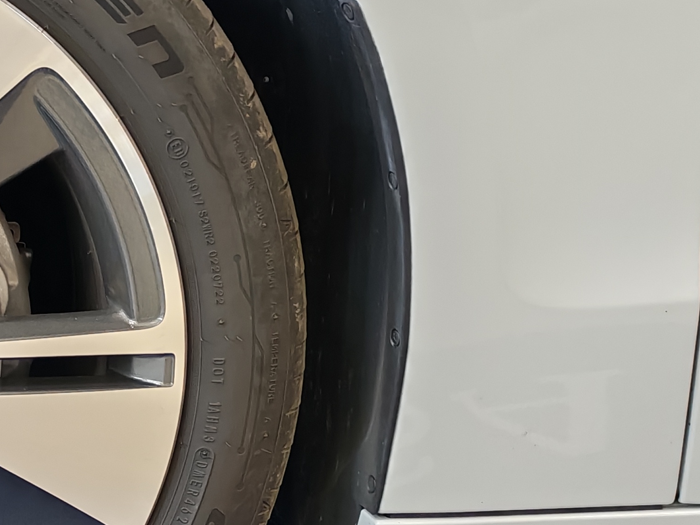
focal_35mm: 84
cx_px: -239
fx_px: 1699
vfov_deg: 17.5
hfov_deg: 20.9
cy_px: 348
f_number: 1.9
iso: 309
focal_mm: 6.12
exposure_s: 1/100
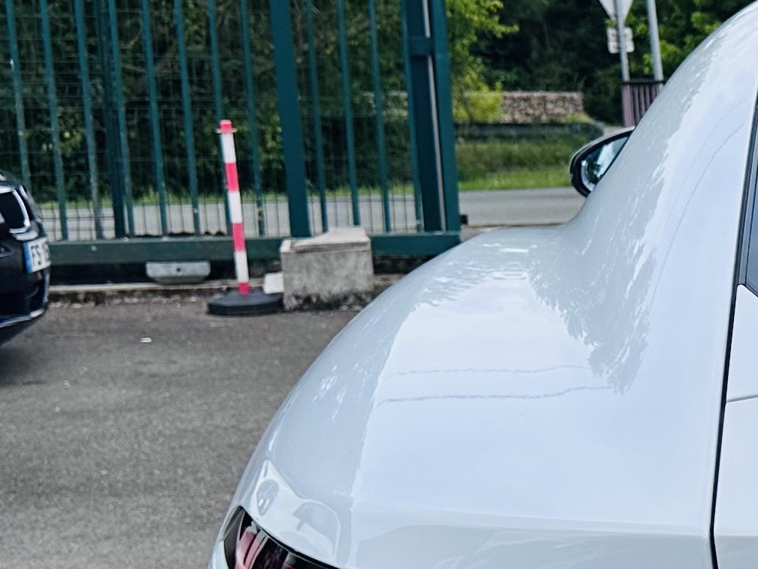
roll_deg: -0.9
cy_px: 451
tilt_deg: -8.9
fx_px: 2102
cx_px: 1192
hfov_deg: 17.9
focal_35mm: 96
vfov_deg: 15.3
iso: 80
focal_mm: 6.86
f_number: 1.78
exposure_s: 1/4545
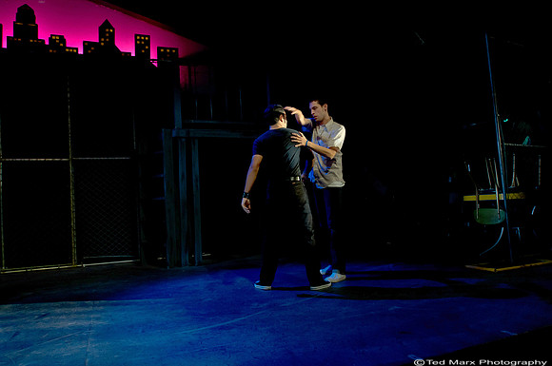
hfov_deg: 70.5
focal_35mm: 26
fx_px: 390
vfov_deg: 50.3
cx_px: 276
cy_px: 183
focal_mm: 17
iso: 1000
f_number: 2.8
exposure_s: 1/100
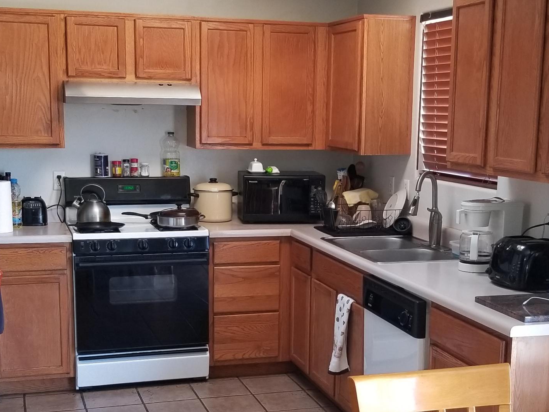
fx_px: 872
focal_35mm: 55
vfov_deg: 26.5
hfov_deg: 34.9
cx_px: 273
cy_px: 255
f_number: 1.7
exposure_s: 1/40
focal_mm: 4.3
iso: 125
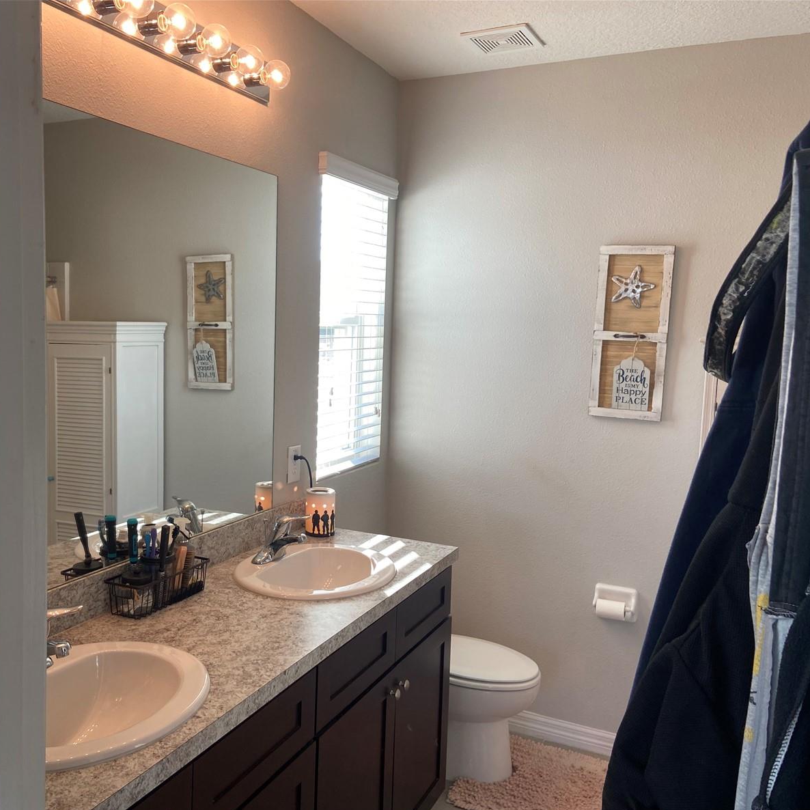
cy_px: 409
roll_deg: -2.4
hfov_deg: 52.3
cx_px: 340
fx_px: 821
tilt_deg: -10.1
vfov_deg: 52.5
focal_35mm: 31
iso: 40
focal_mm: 4.25
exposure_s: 1/120
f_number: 1.8
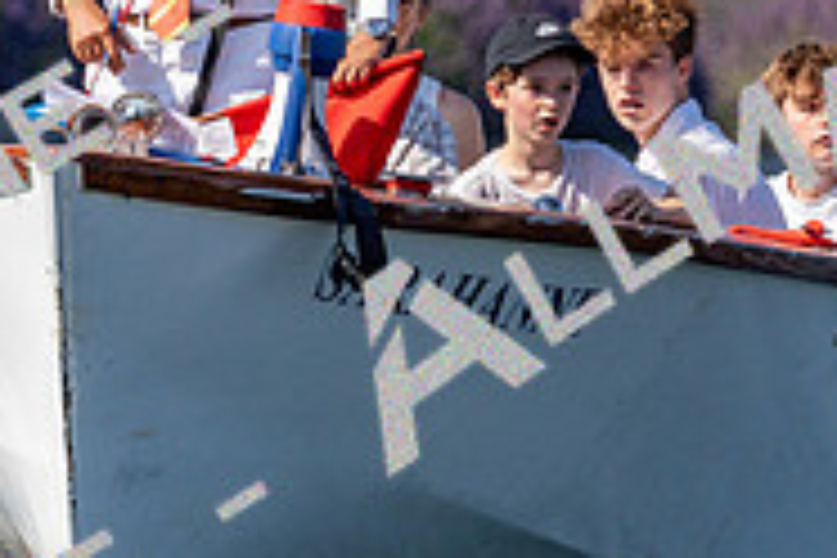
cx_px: -22
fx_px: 33617
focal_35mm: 1446
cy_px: 47
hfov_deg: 1.4
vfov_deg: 1.0
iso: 250
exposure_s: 1/1600
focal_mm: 463
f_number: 6.3
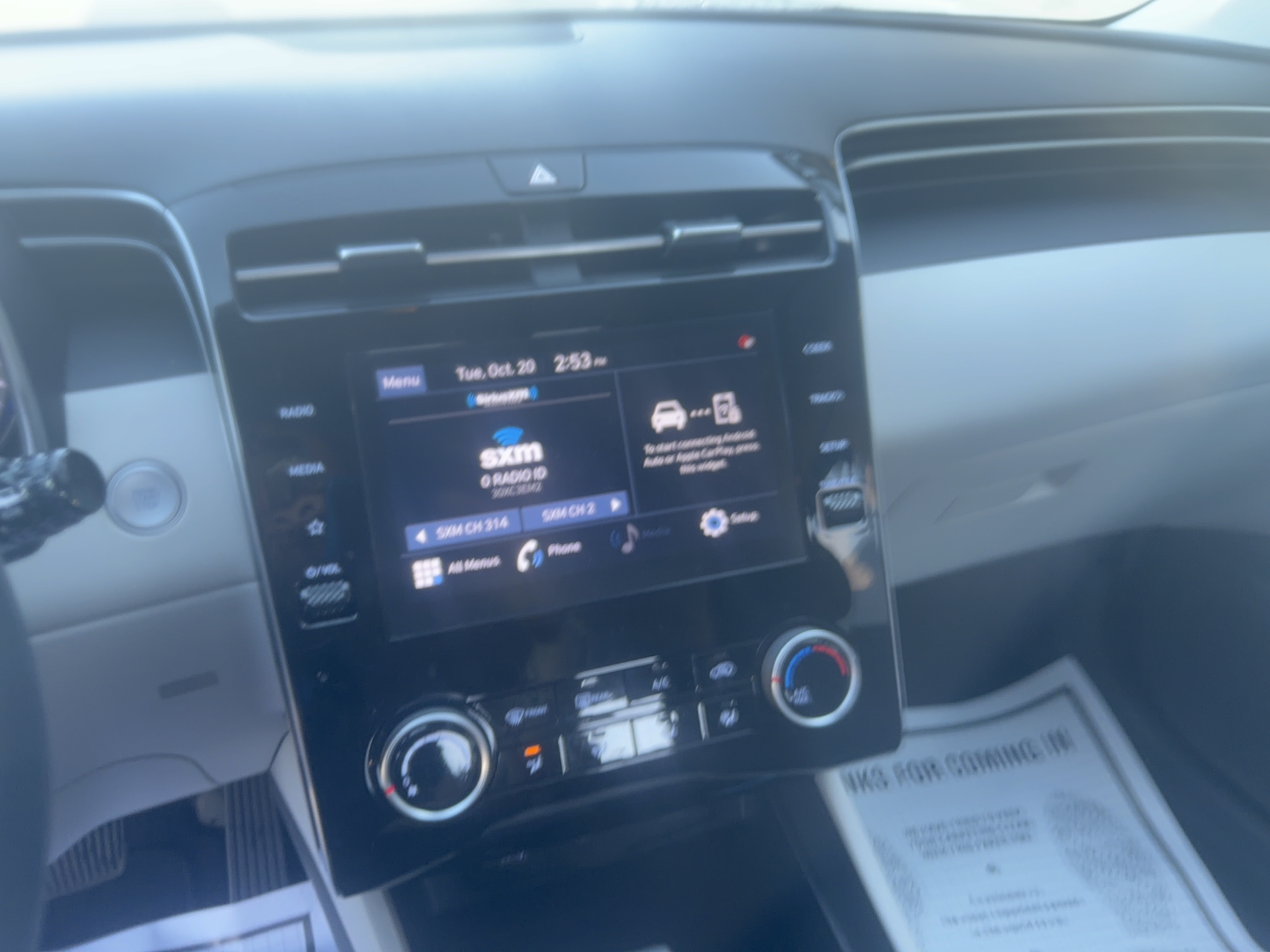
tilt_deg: -31.9
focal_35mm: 24
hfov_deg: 71.6
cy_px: 476
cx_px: 635
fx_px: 881
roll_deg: +0.5
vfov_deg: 56.8
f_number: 1.78
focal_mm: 6.76
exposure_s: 1/67
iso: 100
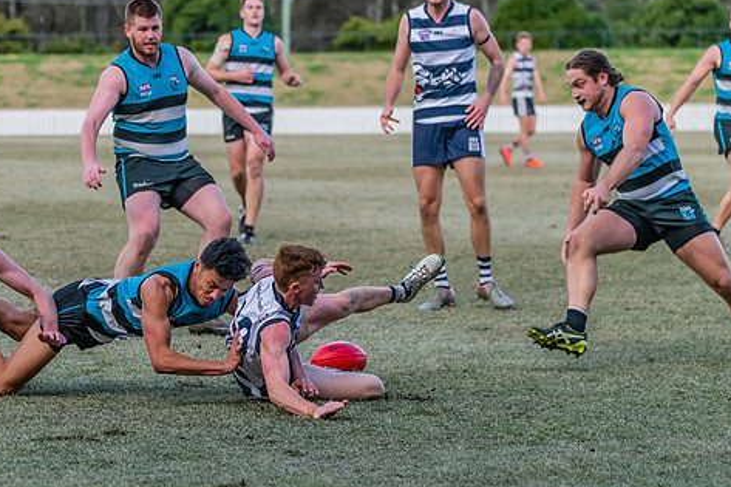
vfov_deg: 7.5
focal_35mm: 184
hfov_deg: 11.2
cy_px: 231
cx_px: 303
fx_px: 3735
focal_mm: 150
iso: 2000
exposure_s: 1/2000
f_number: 5
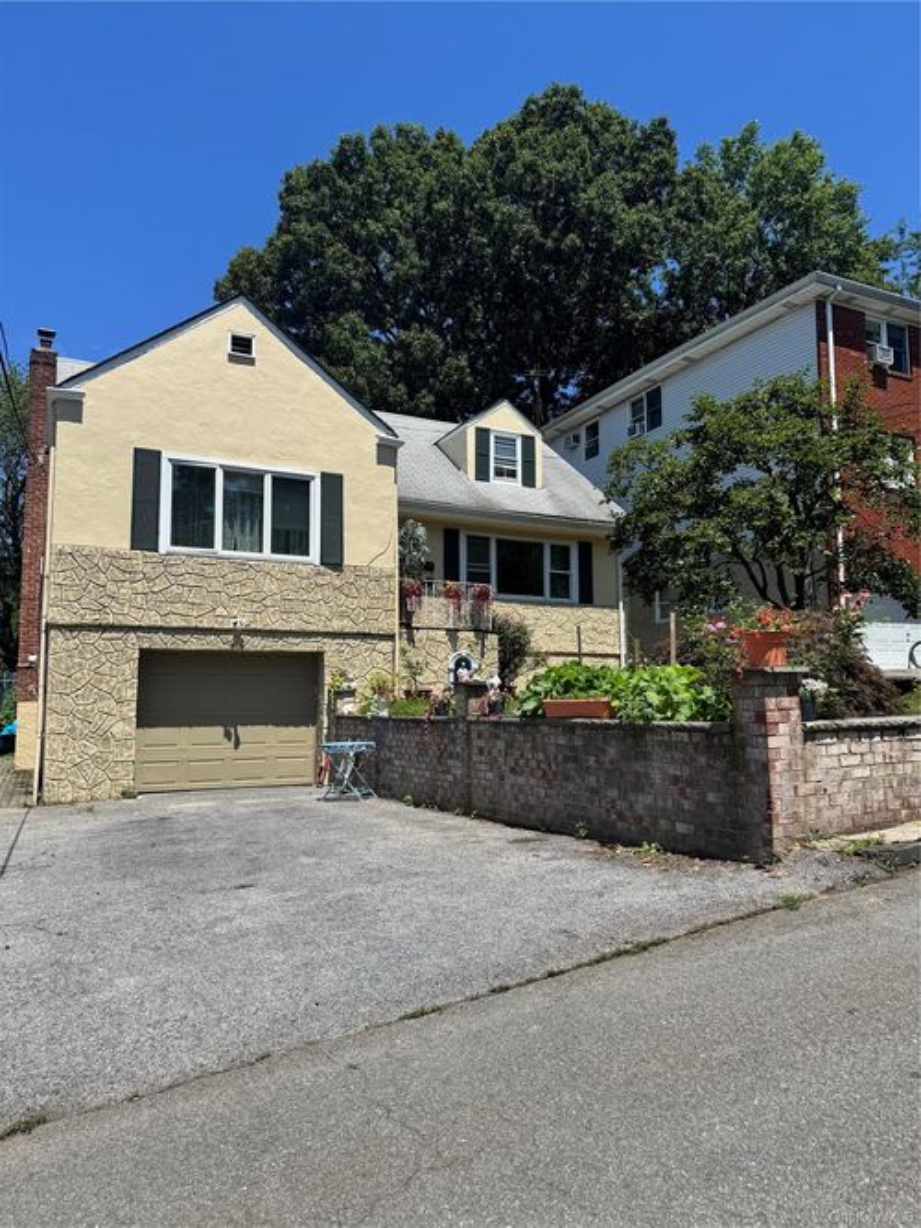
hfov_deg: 56.8
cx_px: 460
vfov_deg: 71.6
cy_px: 614
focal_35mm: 24
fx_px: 852
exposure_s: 1/4608
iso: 80
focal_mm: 6.76
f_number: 1.78
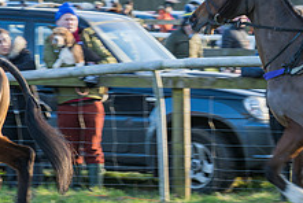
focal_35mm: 349
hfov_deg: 5.9
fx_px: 2941
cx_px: 375
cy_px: 104
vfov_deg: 4.0
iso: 200
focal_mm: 116
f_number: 5.6
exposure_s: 1/125
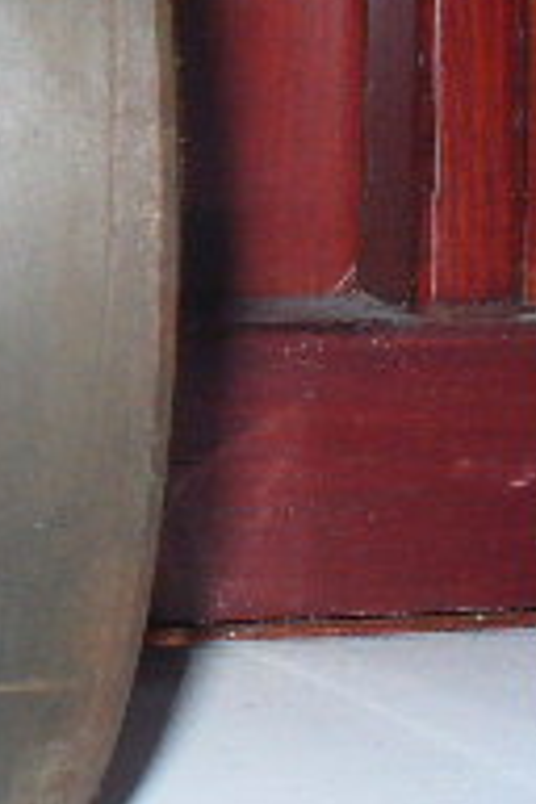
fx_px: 2858
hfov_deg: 9.9
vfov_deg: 15.8
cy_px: 105
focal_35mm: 128
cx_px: -570
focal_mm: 6.1
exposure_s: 1/30
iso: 100
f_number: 2.8
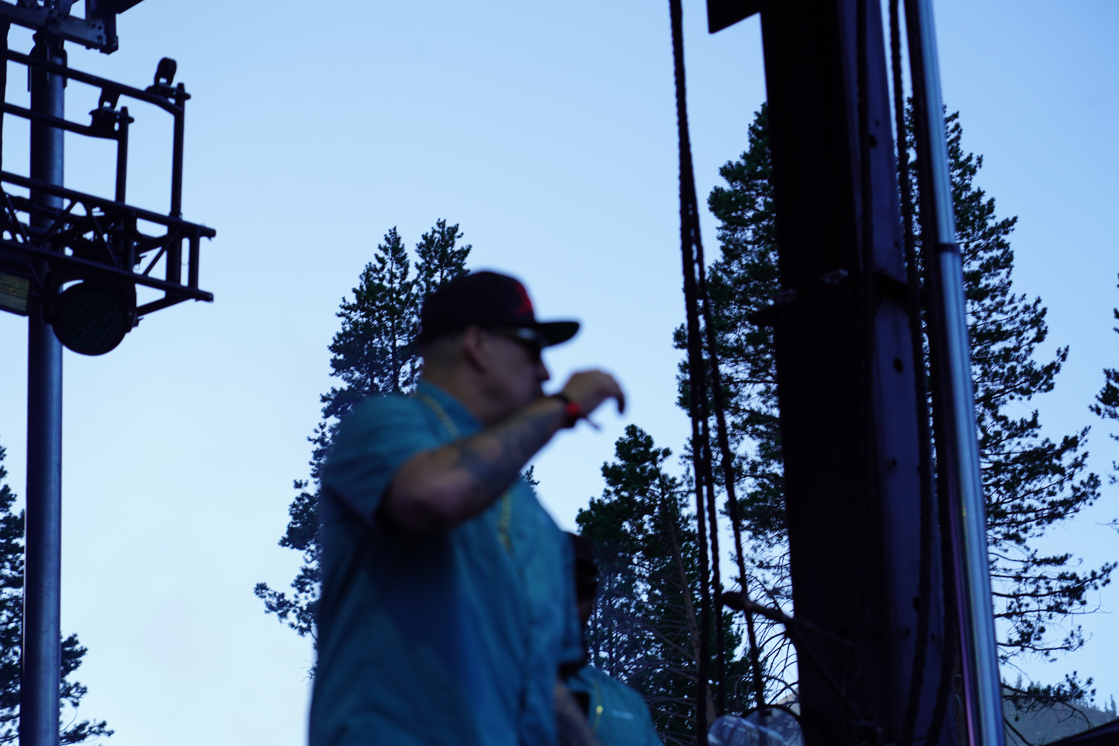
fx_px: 3263
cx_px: 560
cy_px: 373
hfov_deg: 19.5
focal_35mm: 105
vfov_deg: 13.0
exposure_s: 1/160
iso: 100
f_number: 5.6
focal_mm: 105
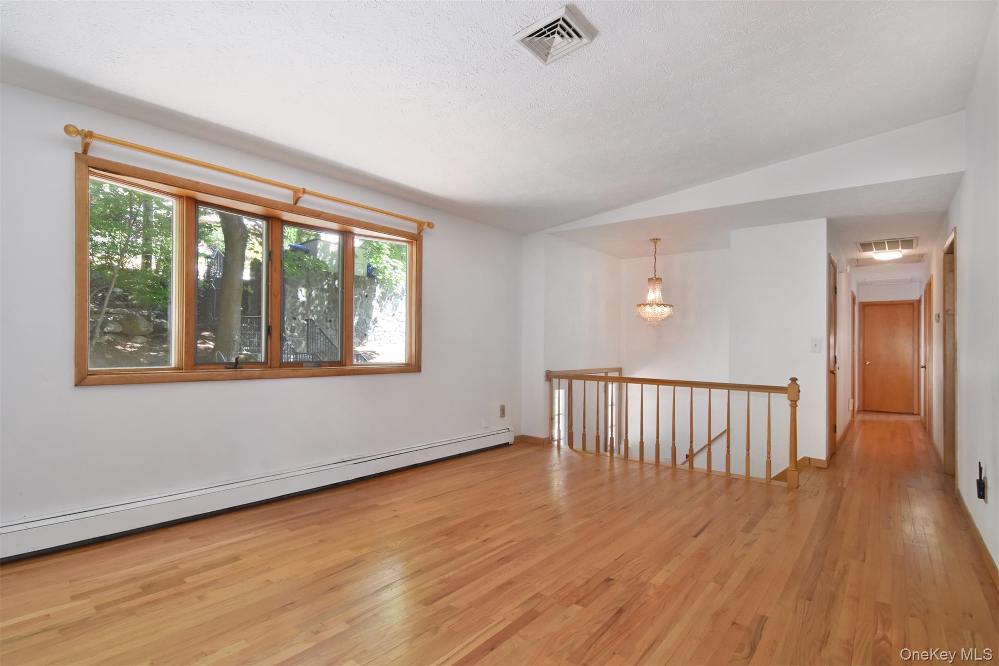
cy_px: 333
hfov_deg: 95.0
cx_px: 500
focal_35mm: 16
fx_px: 458
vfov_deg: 72.0
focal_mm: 11
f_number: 11
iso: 640
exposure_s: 1/25
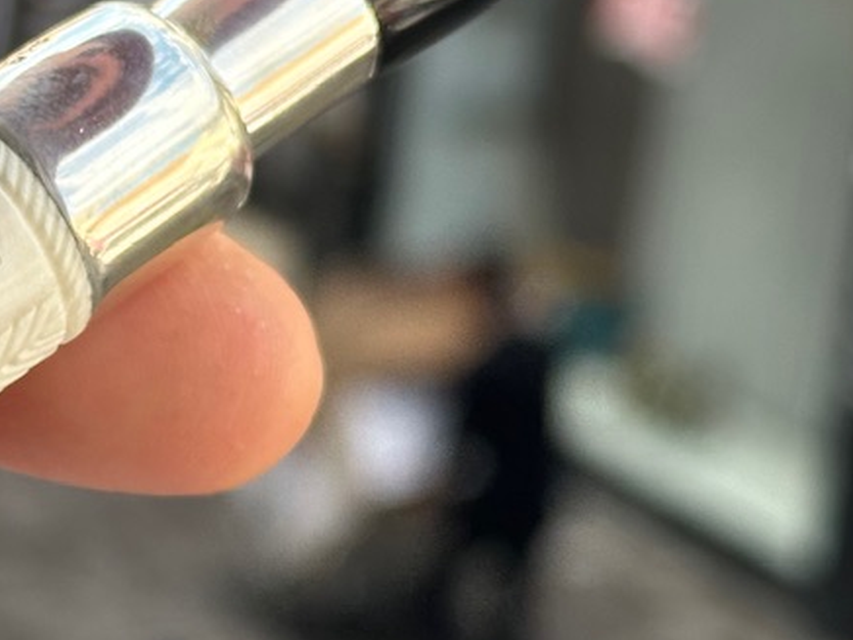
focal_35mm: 141
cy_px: 317
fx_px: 3474
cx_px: -35
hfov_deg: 13.8
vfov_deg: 10.5
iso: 64
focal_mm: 6.86
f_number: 1.78
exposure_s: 1/729
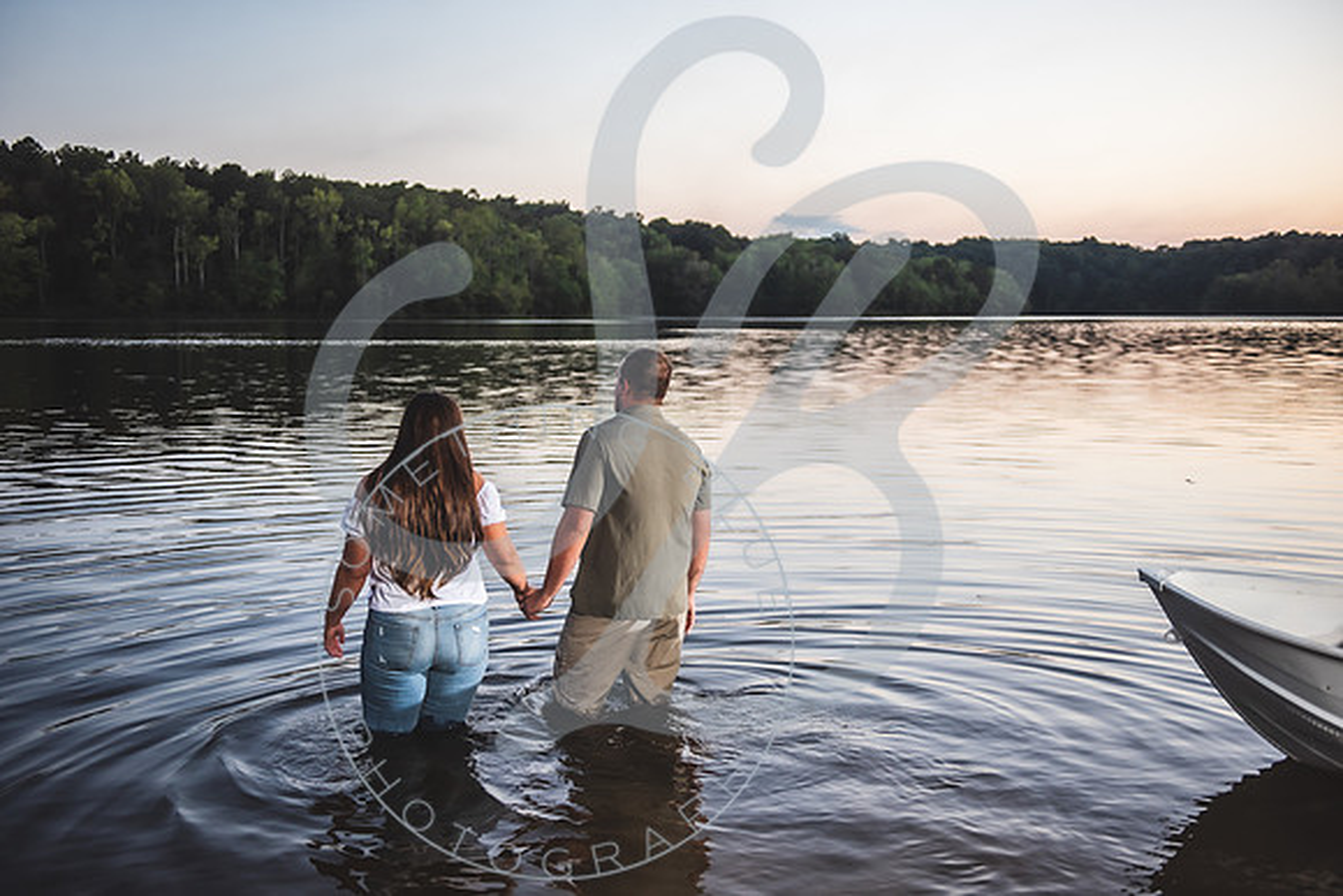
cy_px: 448
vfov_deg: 34.2
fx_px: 1457
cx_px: 661
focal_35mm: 39
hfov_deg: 49.5
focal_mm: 38
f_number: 2.8
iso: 200
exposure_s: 1/250
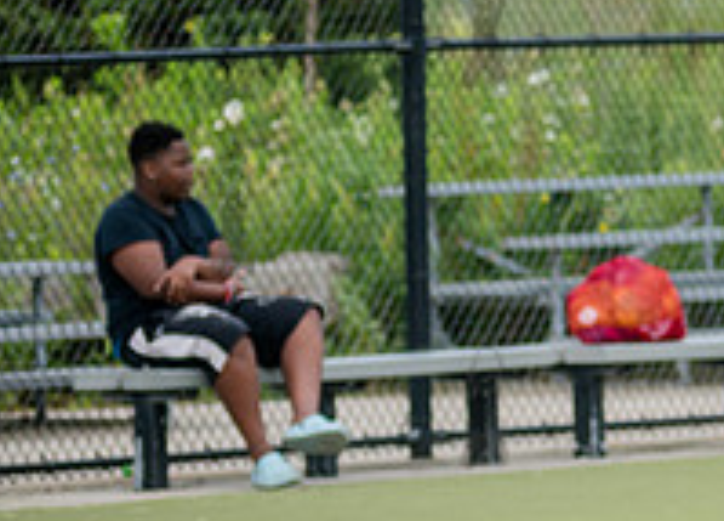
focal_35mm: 536
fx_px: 11044
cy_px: 184
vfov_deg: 2.7
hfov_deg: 3.7
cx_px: 759
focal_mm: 155
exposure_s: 1/1250
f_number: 4
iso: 250
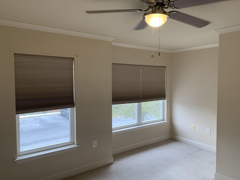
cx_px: 120
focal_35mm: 26
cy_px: 90
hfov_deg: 67.3
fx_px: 180
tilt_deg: -1.7
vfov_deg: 53.1
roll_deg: -0.4
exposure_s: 1/120
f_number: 1.8
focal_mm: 4.25
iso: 64
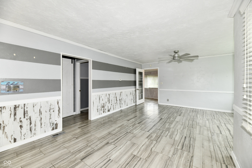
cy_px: 84
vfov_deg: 81.2
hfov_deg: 104.3
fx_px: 98
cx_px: 126
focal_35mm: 14
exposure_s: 1/60
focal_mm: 14
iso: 640
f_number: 6.3
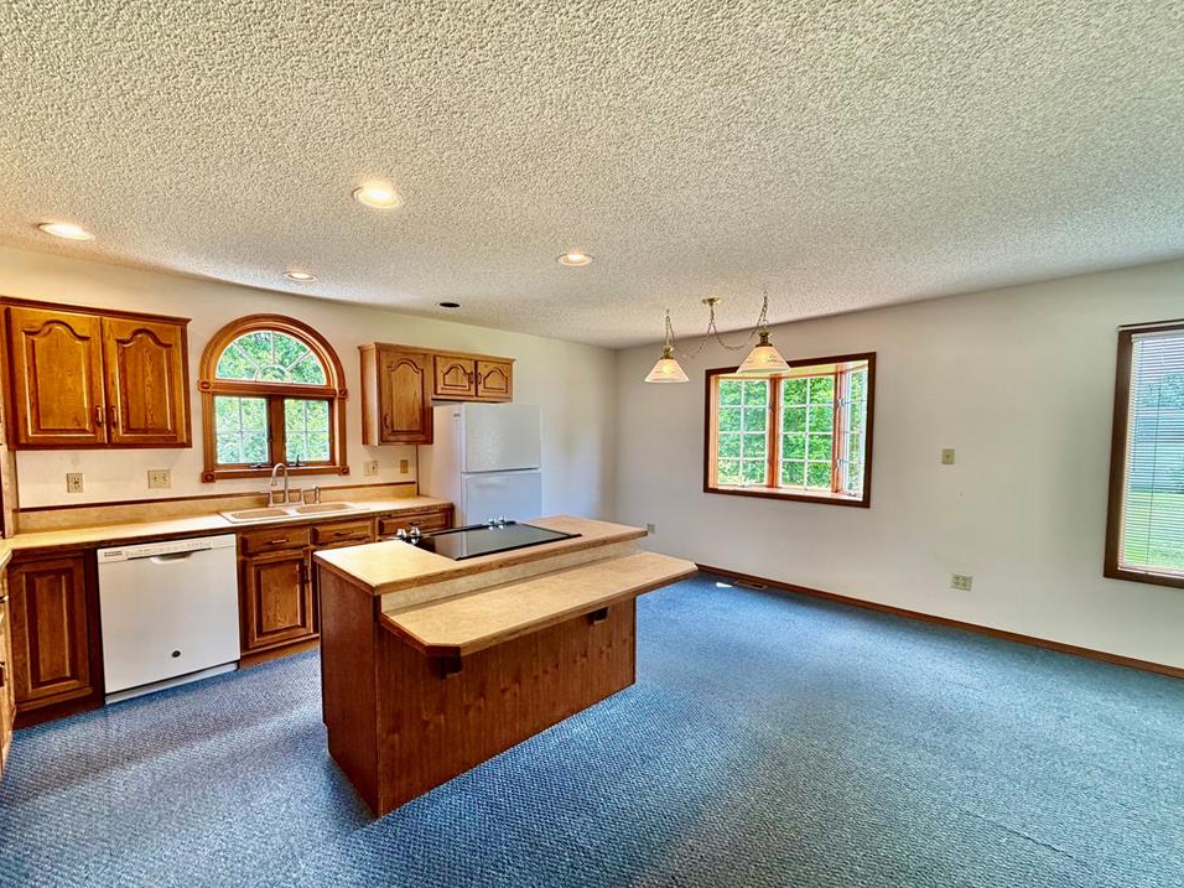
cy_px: 463
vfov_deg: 81.7
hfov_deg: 98.1
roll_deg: +0.6
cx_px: 560
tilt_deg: -3.9
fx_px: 513
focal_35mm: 15
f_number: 2.2
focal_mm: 2.22
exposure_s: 1/120
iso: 200
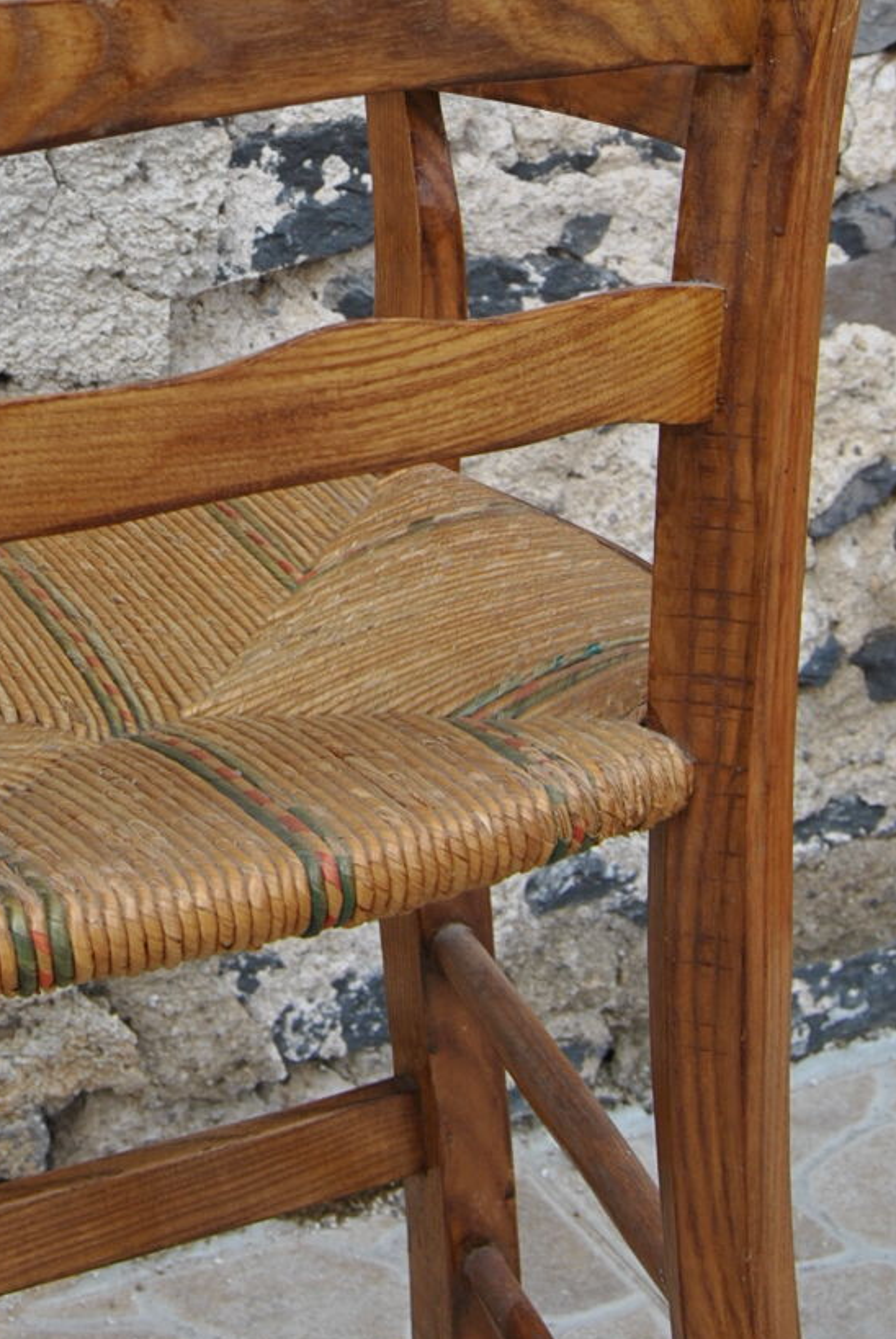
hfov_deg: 17.3
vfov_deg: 25.1
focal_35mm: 78
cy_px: 105
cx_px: 100
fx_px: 2904
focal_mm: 22
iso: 100
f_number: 7.1
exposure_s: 1/200
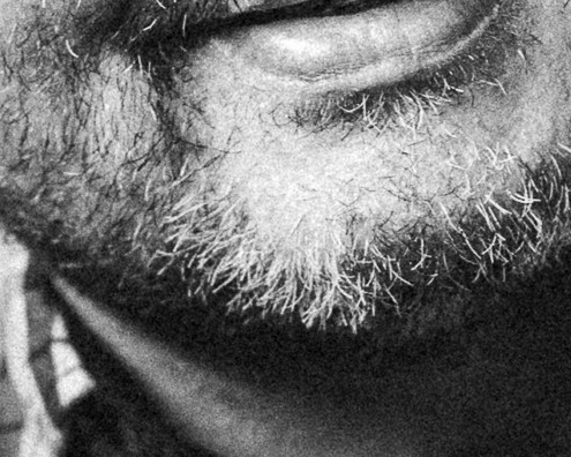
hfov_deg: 4.0
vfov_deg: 3.2
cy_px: 550
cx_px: 435
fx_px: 8162
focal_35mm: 483
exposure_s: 1/250
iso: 1000
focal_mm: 85
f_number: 3.2
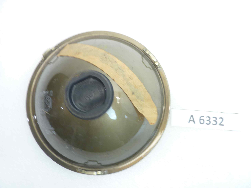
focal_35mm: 25
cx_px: 126
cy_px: 94
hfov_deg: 69.4
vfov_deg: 54.9
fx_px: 181
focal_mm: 4.1
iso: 80
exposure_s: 1/8
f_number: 3.3
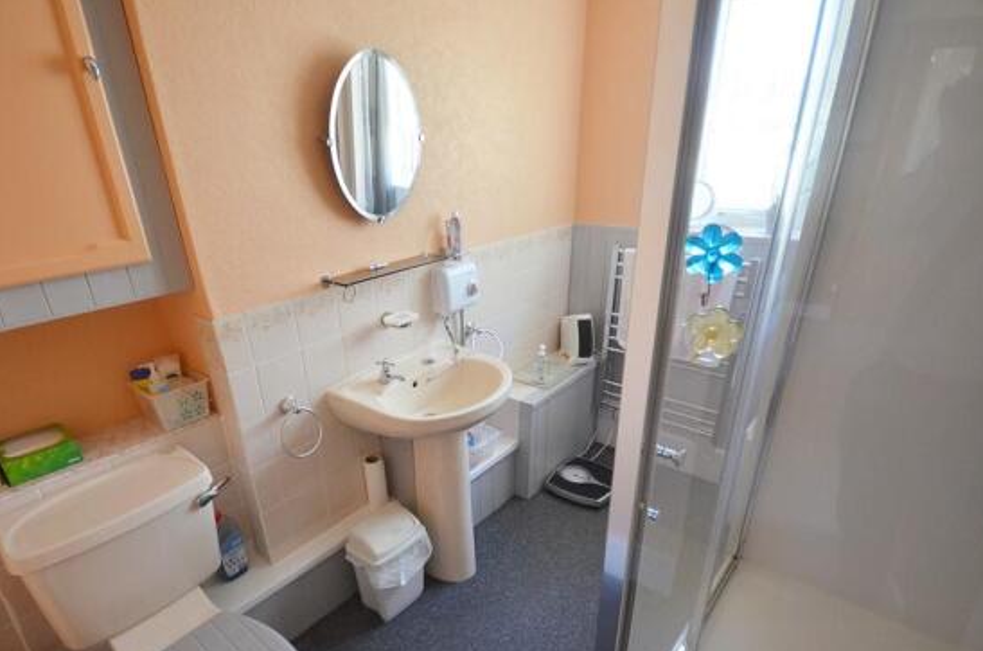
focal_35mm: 18
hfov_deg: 89.8
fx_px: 490
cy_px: 387
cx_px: 442
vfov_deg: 66.5
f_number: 4
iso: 800
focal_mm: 10
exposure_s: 1/50
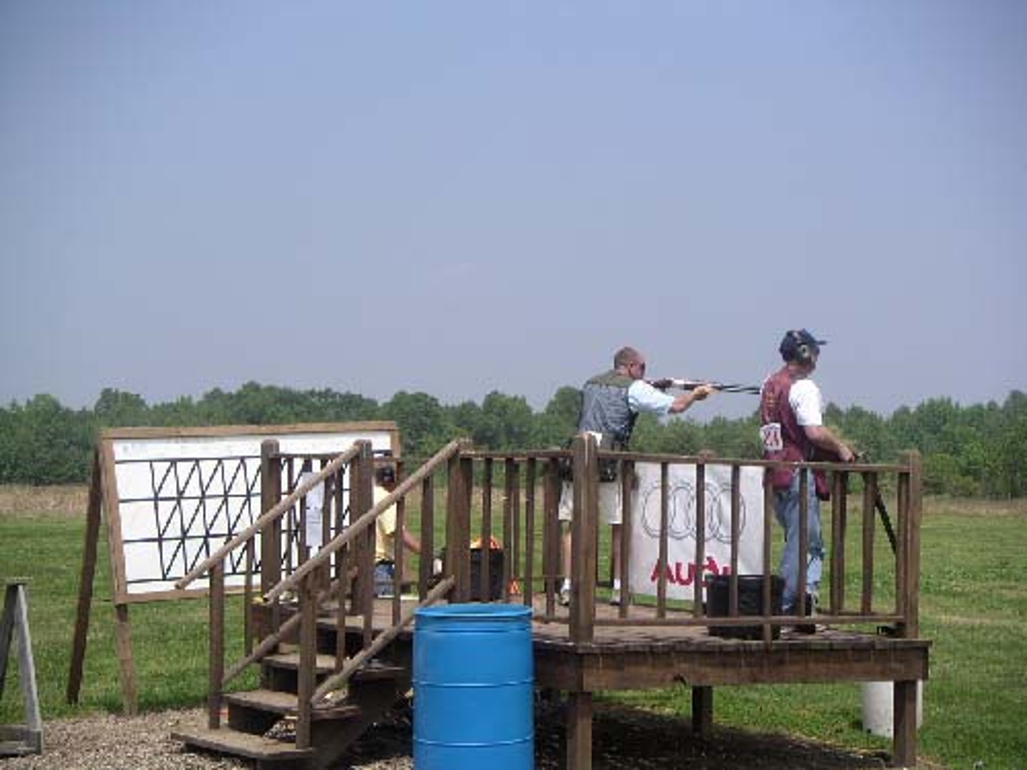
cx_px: 514
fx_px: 1750
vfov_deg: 24.8
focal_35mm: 59
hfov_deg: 32.7
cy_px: 385
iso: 50
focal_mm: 9.2
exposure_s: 1/190
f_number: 7.1
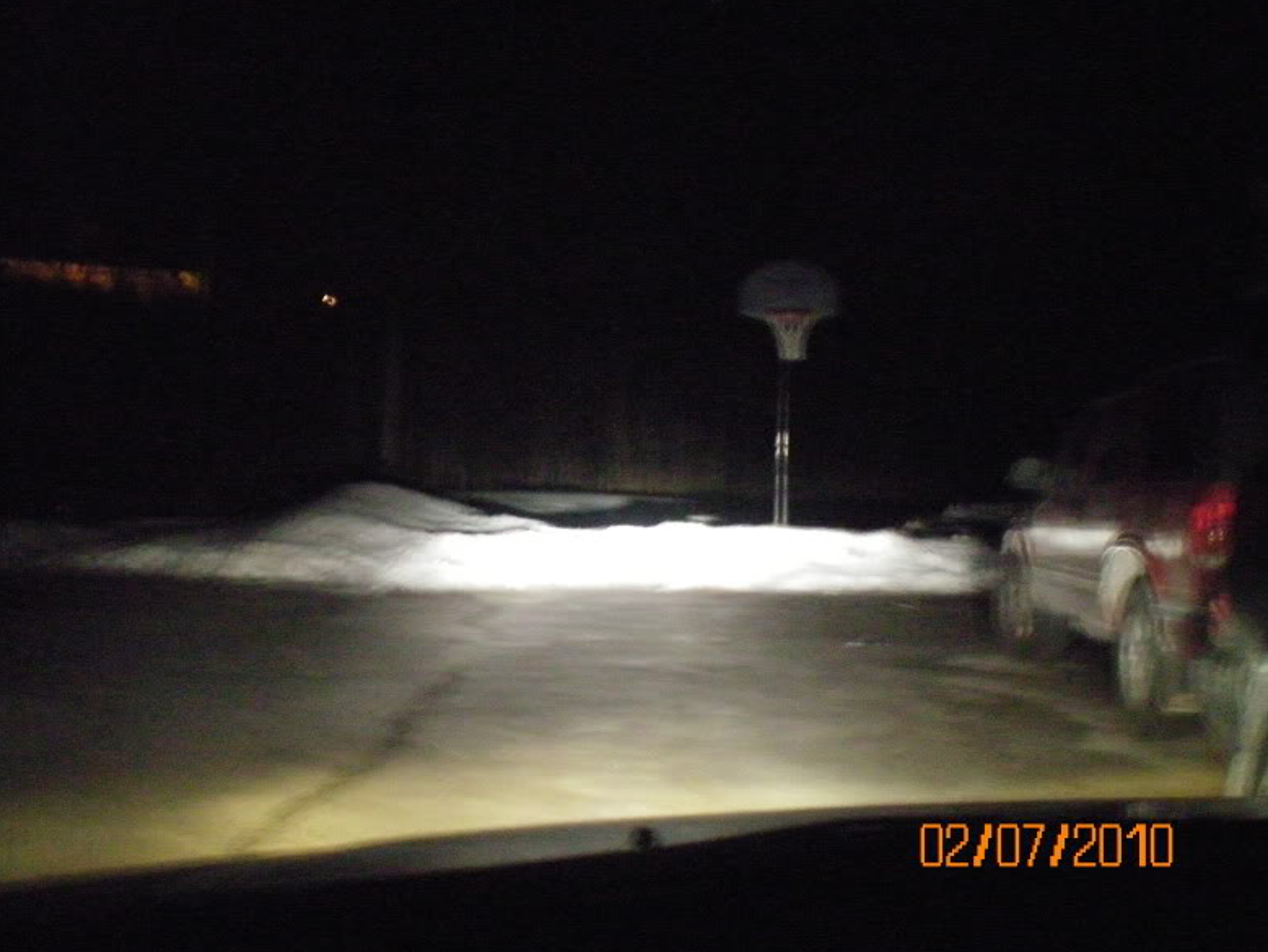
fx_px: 1429
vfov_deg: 36.8
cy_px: 470
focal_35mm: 39
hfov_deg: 47.8
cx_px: 646
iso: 800
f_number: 3.1
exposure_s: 1/2
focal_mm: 6.3
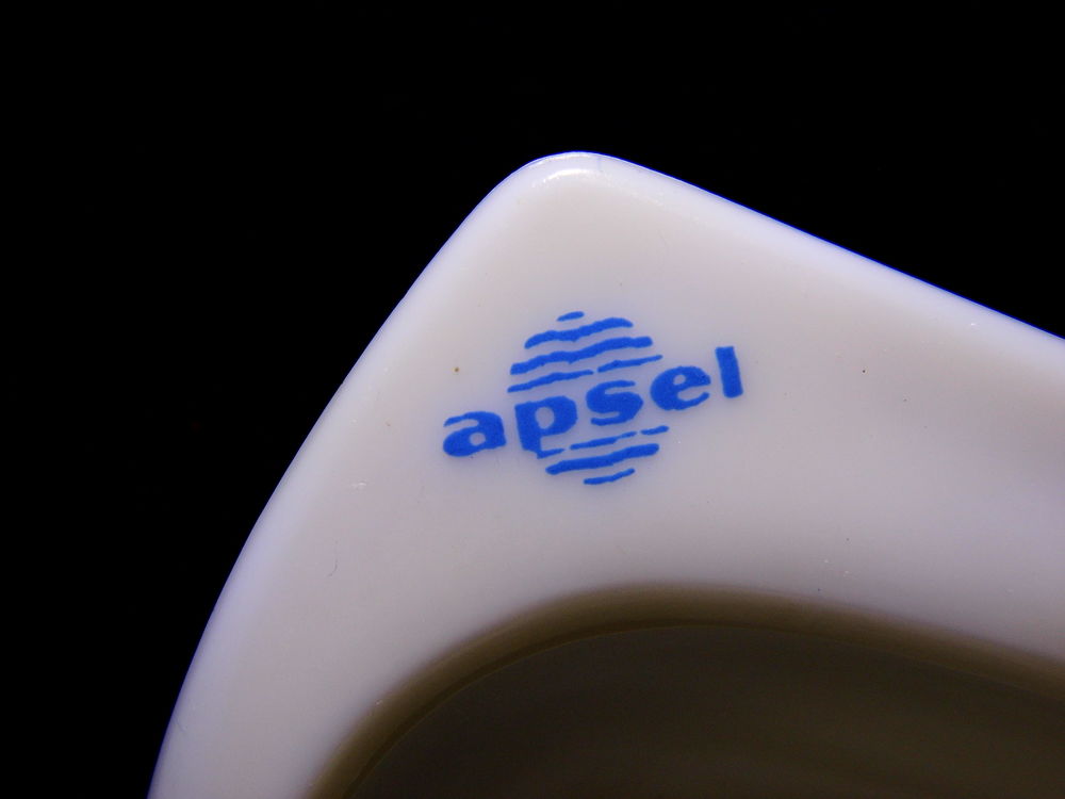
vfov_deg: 18.2
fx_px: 2492
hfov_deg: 24.1
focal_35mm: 81
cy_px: 400
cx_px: 532
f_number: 4.2
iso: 100
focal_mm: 14.6
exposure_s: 1/60
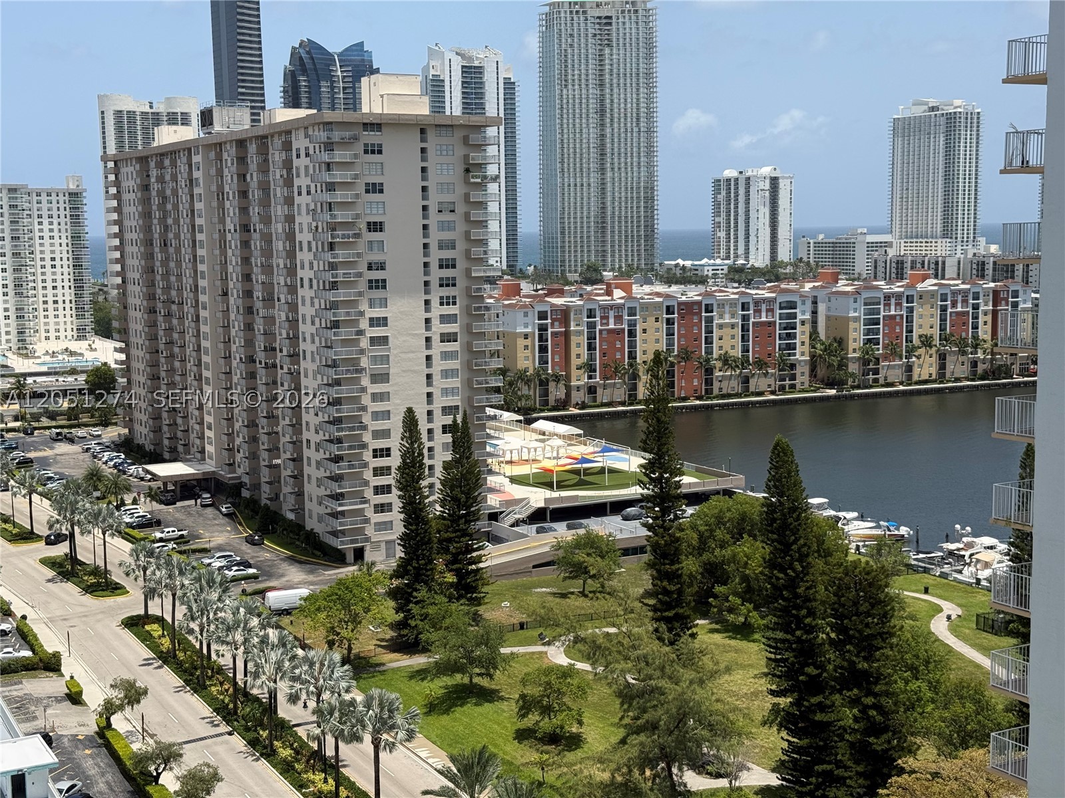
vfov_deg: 30.3
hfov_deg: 39.7
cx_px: 532
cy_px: 399
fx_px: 1477
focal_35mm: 48
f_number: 1.78
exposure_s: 1/4878
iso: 64
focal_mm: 6.76
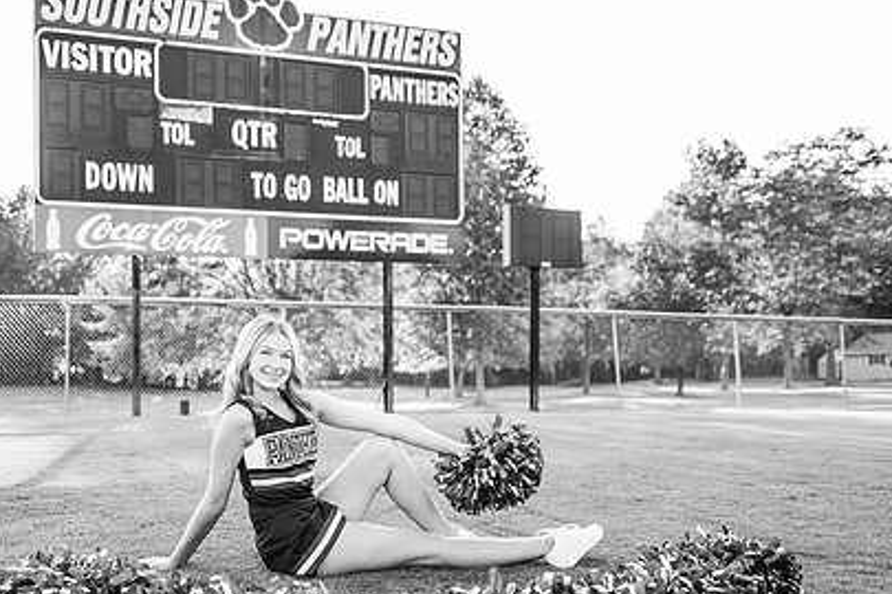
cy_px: 346
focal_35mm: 36
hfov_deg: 52.5
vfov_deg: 36.8
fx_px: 892
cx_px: 333
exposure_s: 1/500
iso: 125
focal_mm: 24
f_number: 2
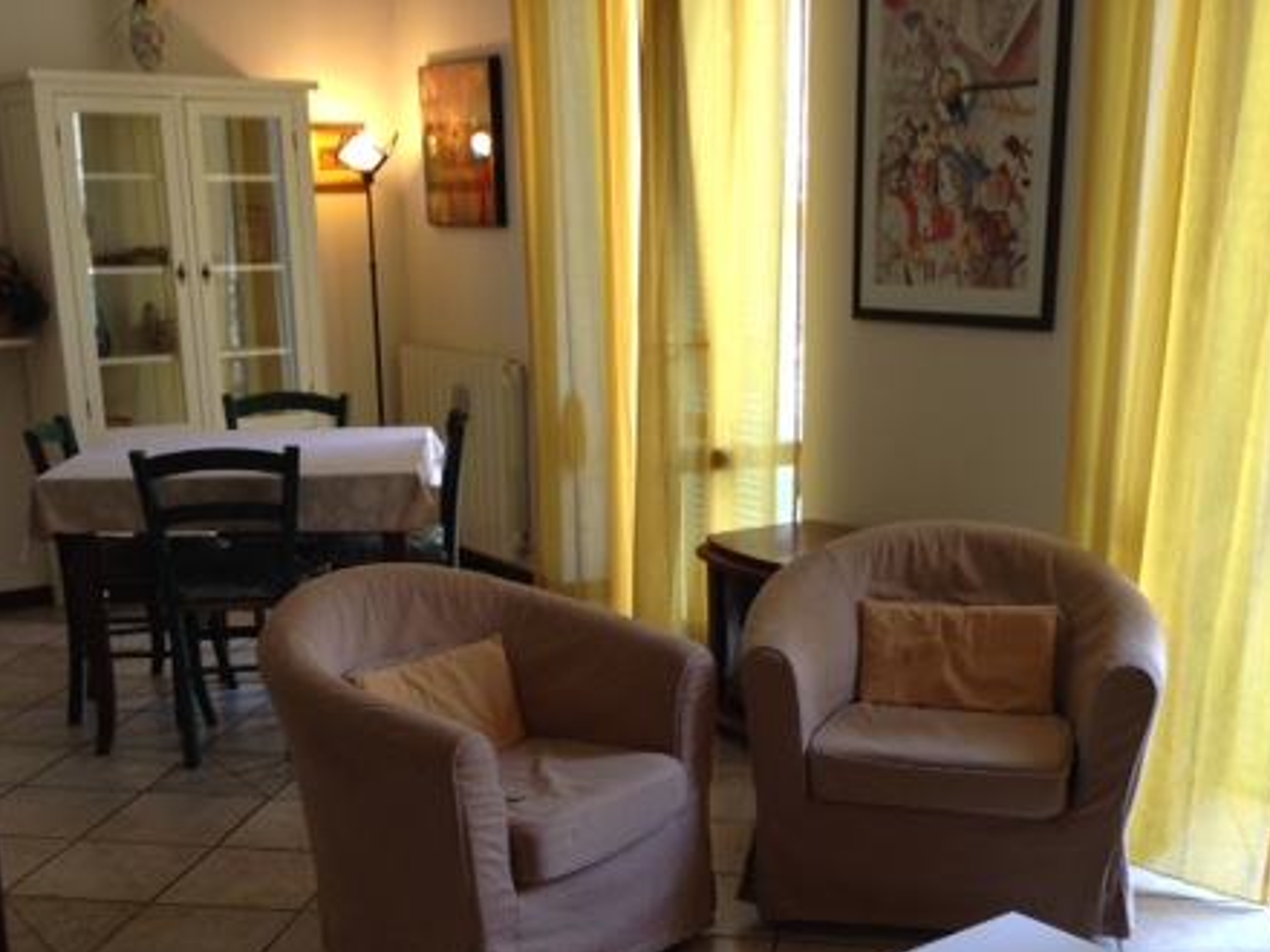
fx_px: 1761
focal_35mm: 48
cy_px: 689
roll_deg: +1.2
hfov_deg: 39.7
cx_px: 641
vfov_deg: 29.9
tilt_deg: -16.8
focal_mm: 4.12
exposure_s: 1/30
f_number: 2.4
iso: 50
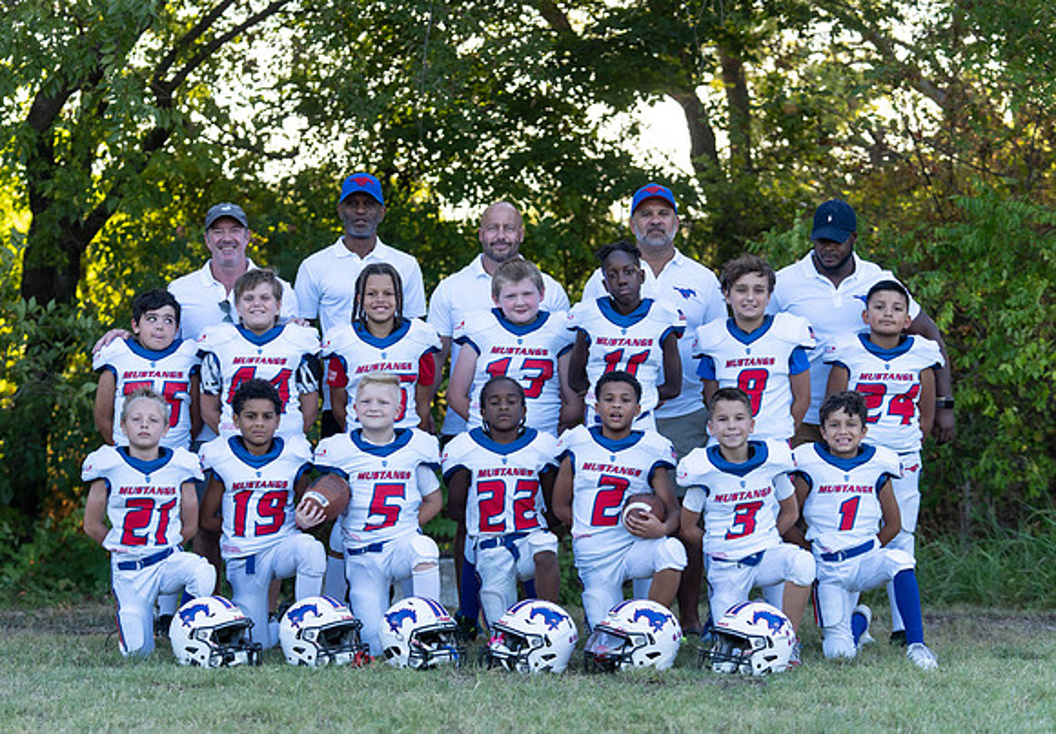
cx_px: 497
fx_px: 3317
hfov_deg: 18.1
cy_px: 442
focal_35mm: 112
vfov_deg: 12.6
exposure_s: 1/320
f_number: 3.5
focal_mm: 90
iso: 250
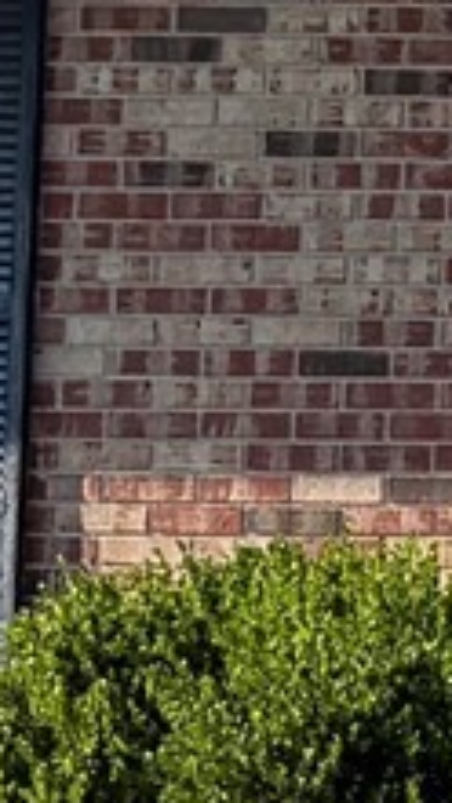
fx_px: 4851
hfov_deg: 4.2
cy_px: 150
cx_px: 2792
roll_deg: -0.8
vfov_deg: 9.4
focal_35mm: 228
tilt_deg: +3.6
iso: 80
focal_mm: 6.76
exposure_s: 1/2703
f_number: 1.78
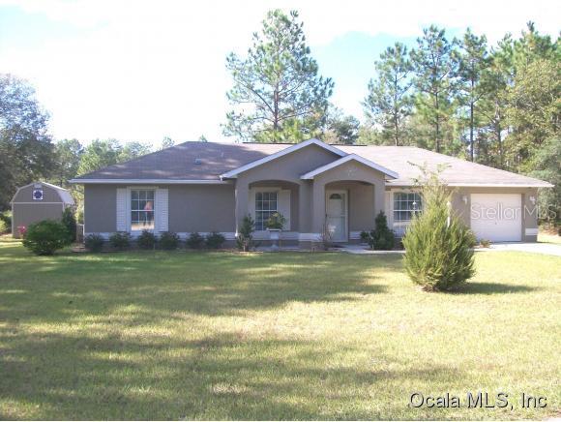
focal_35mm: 36
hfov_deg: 51.3
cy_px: 211
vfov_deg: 39.7
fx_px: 584
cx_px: 280
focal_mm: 6
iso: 80
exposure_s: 1/500
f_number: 2.7
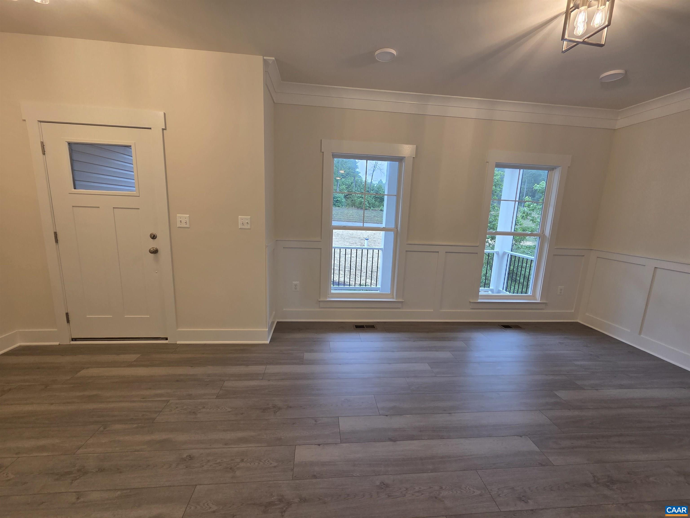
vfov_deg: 89.9
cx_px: 345
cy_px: 259
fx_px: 259
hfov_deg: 106.2
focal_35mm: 13
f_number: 2.2
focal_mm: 2.2
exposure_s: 1/120
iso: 125
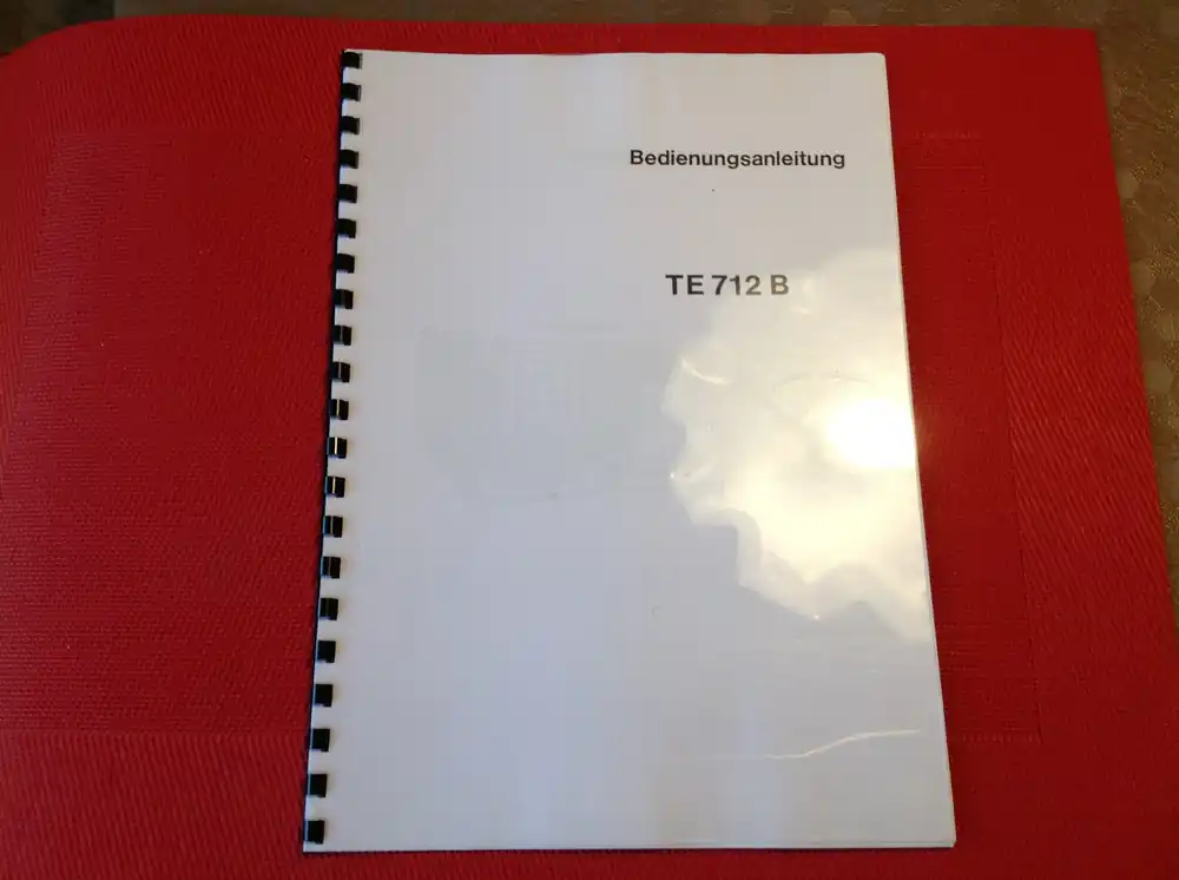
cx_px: 590
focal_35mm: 35
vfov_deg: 40.6
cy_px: 440
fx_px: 1190
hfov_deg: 52.7
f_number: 2.4
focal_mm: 4.28
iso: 64
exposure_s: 1/24
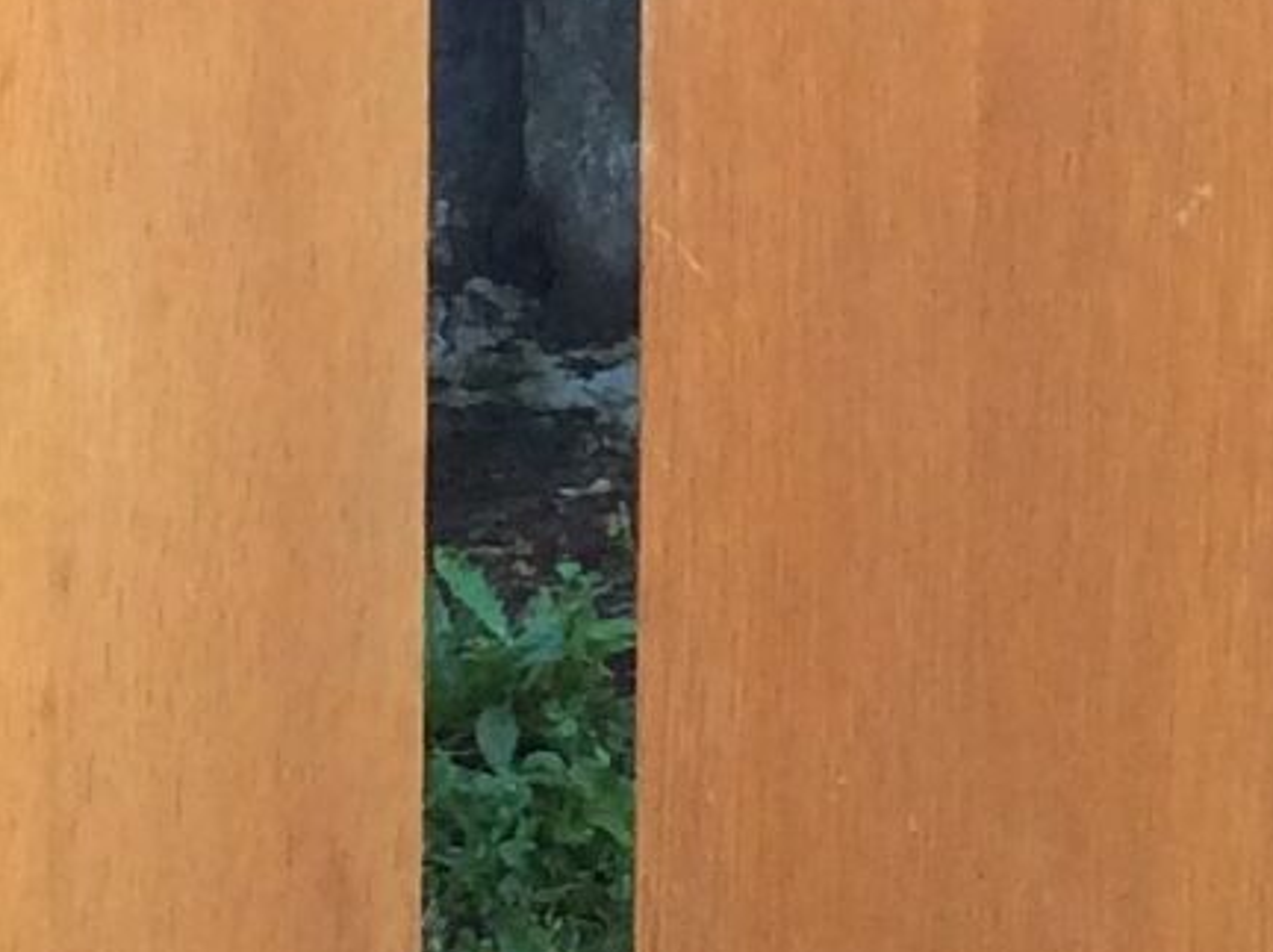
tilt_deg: -16.4
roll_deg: +0.2
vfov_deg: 7.7
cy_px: -65
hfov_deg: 10.3
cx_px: 280
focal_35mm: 192
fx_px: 7053
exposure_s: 1/100
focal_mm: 3.3
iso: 64
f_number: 2.4
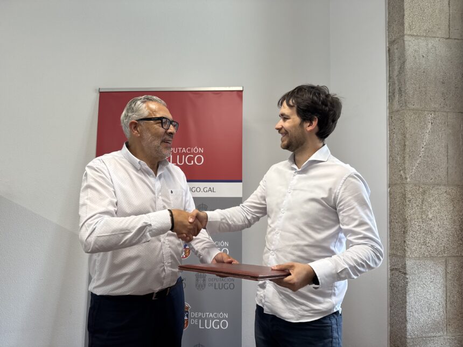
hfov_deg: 71.6
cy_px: 174
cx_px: 232
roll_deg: +0.2
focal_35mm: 24
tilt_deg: +0.0
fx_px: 321
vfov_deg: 56.8
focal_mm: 6.76
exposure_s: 1/100
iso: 200
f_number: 1.78
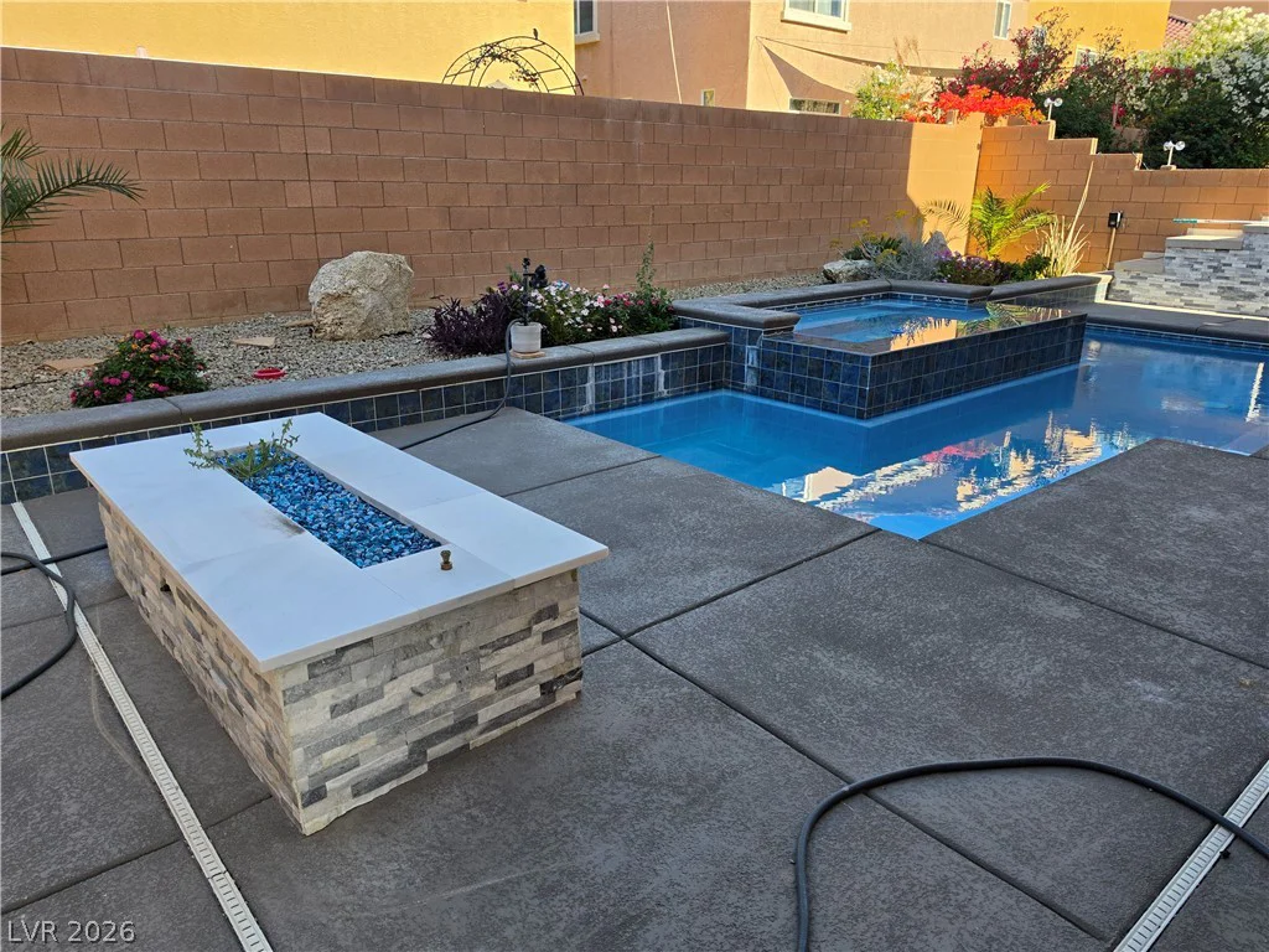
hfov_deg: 73.9
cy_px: 476
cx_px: 634
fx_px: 843
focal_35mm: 23
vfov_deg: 58.9
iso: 64
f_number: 1.4
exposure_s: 1/4538
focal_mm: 6.5
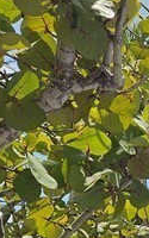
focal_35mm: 125
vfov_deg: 16.0
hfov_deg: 8.5
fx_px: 812
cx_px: 473
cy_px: 288
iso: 25
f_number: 1.8
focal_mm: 5.4
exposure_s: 1/3363
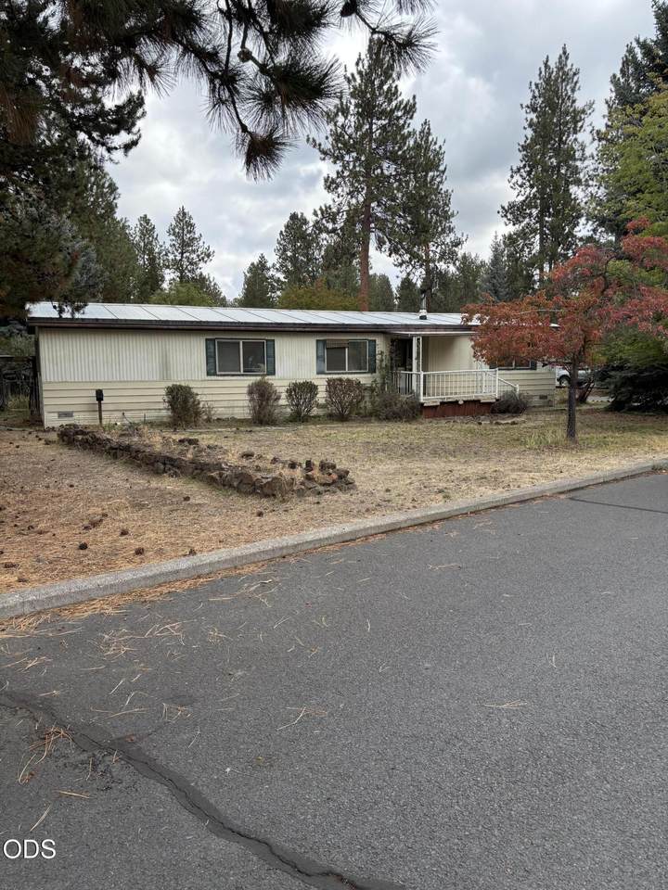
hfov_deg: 53.1
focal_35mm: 26
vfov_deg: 67.3
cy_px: 445
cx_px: 334
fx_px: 669
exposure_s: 1/865
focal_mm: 5.96
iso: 50
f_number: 1.6
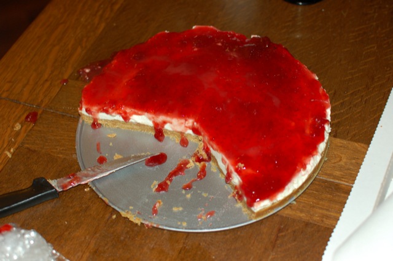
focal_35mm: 52
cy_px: 130
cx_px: 196
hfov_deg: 37.9
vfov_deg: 25.7
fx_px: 572
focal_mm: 35
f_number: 3.5
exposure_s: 1/60
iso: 400
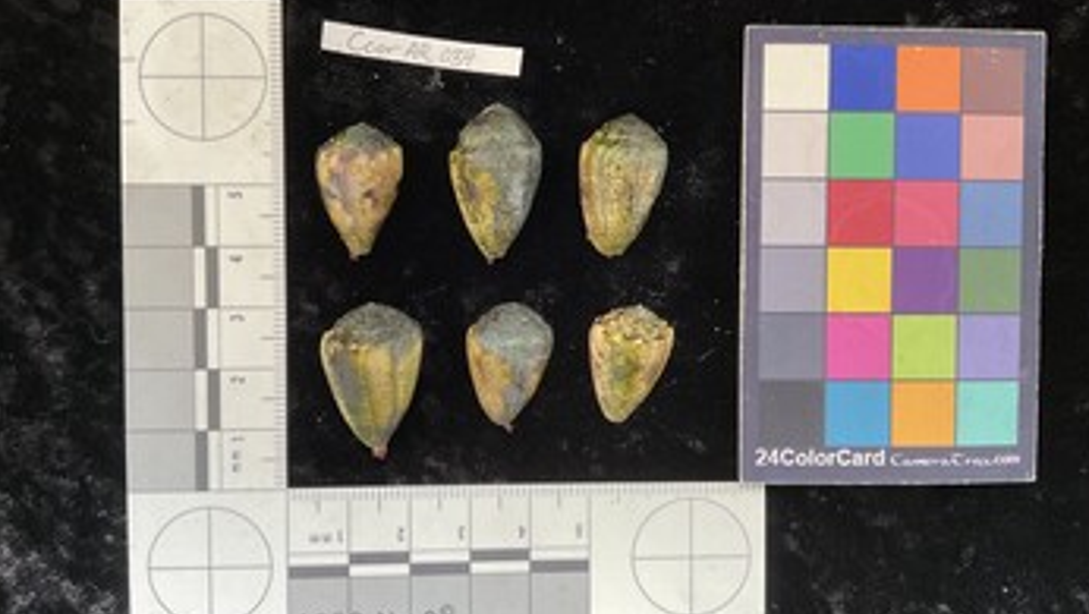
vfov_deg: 36.7
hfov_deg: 61.0
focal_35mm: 32
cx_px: 548
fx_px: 924
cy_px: 285
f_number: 1.8
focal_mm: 3
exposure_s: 1/60
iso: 80
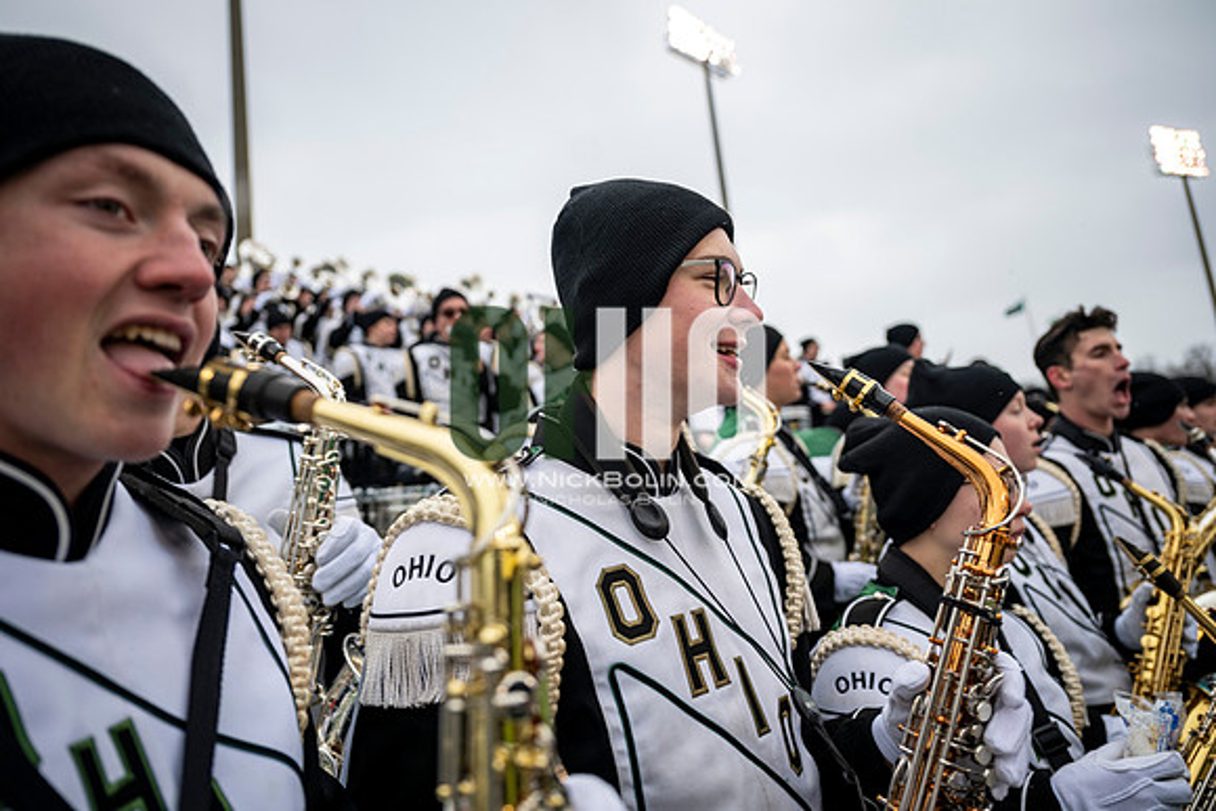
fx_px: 811
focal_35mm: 24
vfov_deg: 53.2
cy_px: 406
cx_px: 608
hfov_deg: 73.7
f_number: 2.8
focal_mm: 24
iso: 160
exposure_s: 1/500
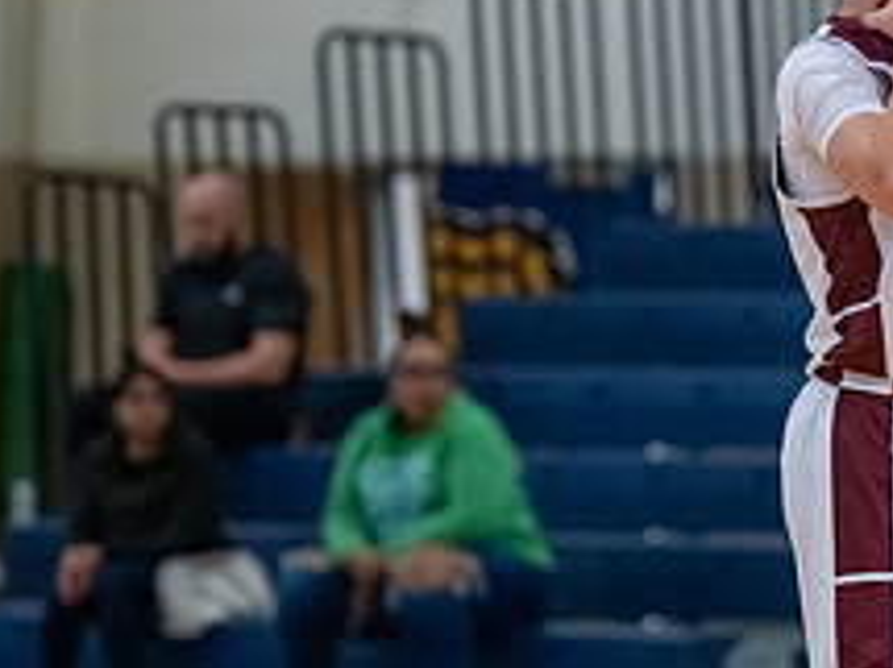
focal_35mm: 394
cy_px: 264
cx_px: 959
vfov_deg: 3.8
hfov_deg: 5.0
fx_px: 10158
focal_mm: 125
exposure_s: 1/1000
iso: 5000
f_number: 2.8
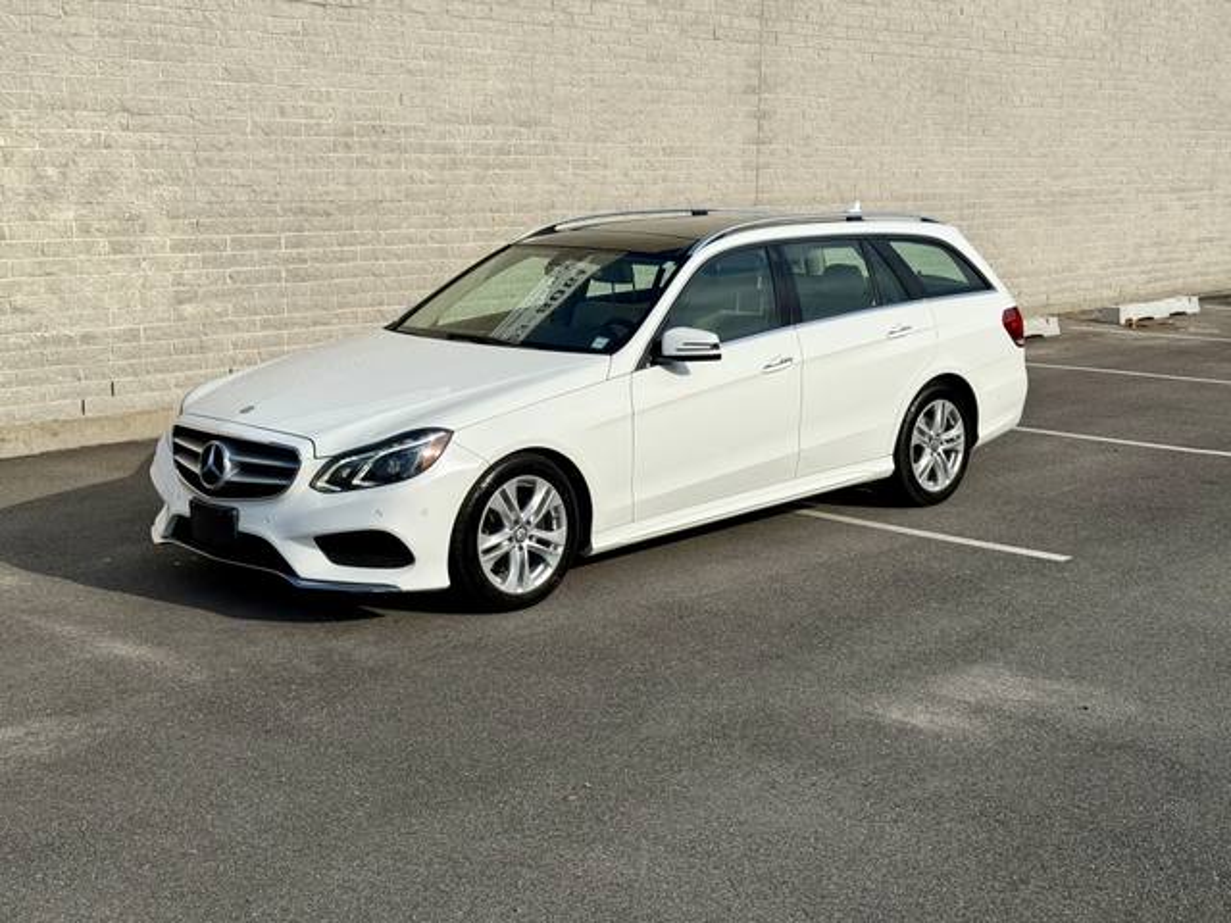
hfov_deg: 39.7
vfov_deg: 30.3
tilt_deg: -8.8
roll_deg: -0.6
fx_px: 1707
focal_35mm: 48
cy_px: 462
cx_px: 616
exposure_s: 1/8772
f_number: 1.78
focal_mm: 6.76
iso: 64
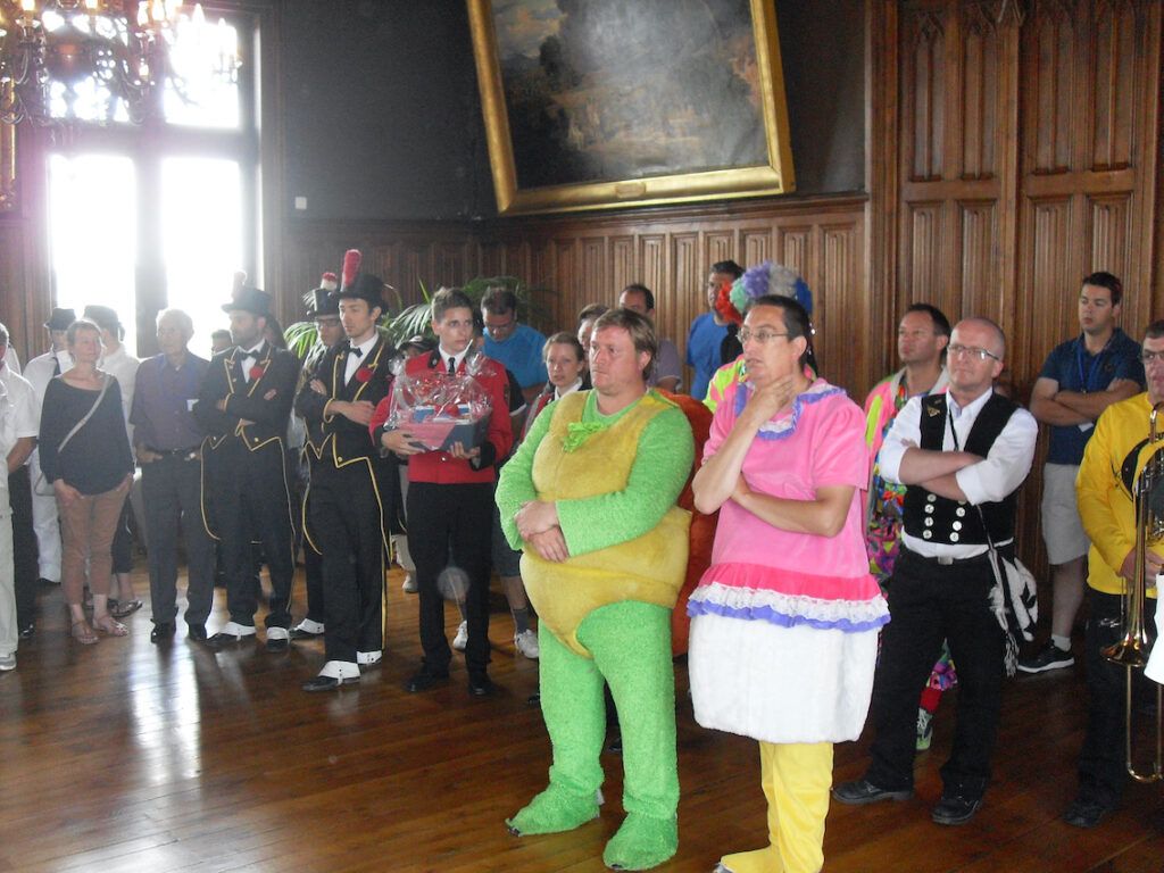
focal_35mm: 37
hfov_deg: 50.1
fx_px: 1244
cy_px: 436
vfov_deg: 38.7
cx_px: 582
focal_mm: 6.3
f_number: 2.8
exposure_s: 1/45
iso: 240
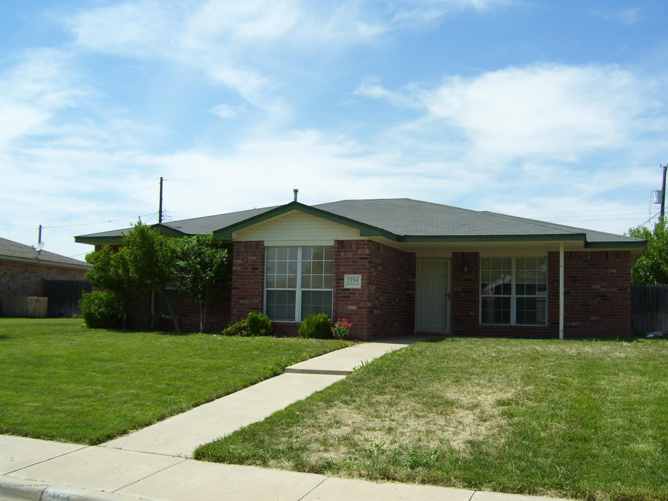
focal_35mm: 37
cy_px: 250
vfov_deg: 38.7
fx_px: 714
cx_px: 334
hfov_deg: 50.1
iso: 80
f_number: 4.8
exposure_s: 1/500
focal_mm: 6
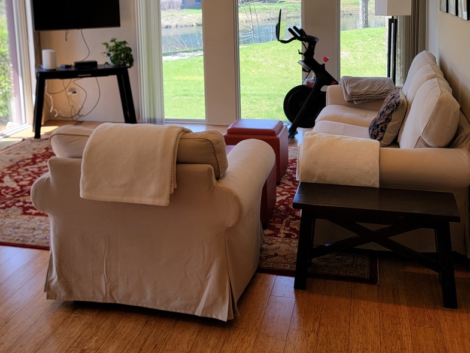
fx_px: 598
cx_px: 176
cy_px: 86
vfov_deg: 32.2
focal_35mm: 44
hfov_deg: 42.6
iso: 25
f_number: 1.8
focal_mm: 6.7
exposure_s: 1/120
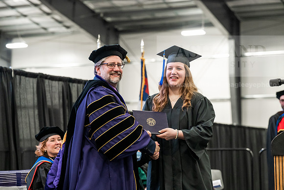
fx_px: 750
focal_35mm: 95
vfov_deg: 14.4
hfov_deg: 21.5
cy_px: 95
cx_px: 142
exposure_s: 1/200
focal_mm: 95
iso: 4000
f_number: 4
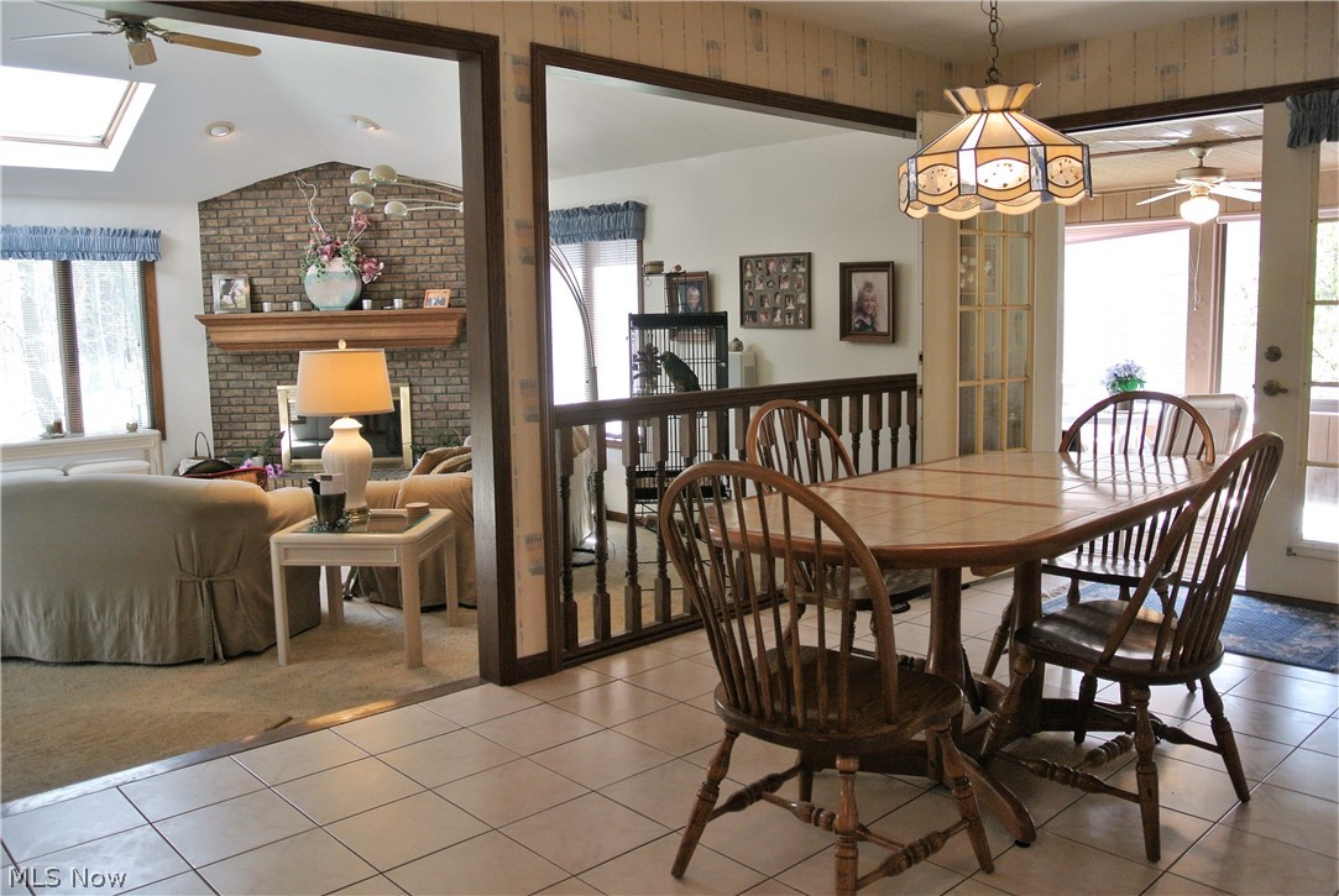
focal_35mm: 27
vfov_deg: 48.1
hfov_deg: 67.3
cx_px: 670
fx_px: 1005
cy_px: 448
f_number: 3.5
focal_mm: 10
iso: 280
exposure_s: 1/60
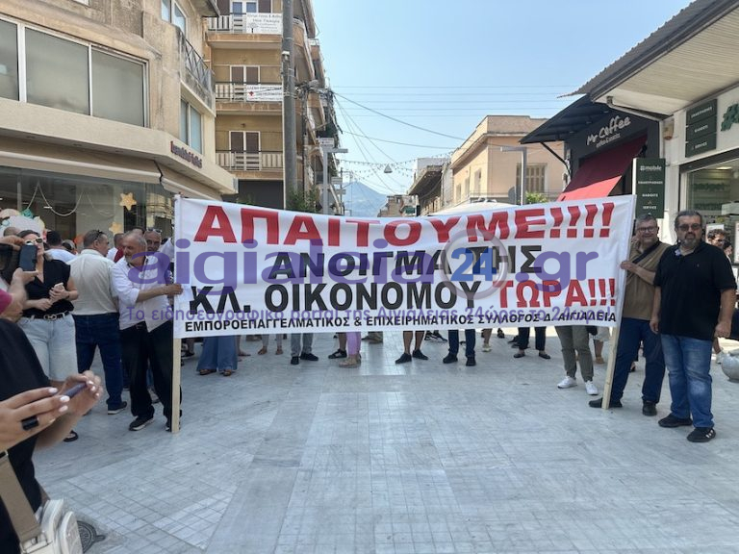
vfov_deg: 56.8
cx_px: 370
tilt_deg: -0.3
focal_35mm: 24
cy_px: 277
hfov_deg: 71.6
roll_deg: +0.8
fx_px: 512
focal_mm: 6.86
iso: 80
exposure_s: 1/2299
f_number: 1.78
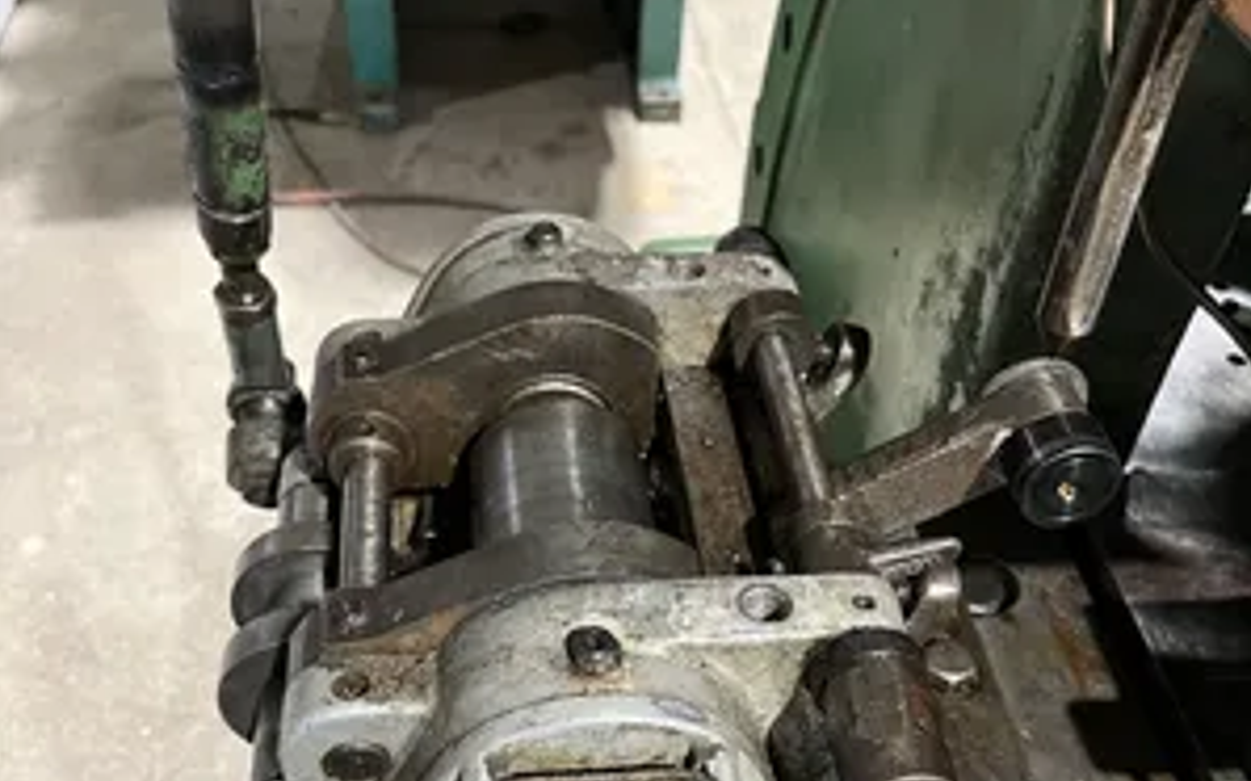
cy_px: 651
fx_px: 1261
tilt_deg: -48.6
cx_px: 626
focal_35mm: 37
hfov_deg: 52.8
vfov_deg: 33.2
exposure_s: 1/40
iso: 400
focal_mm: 5.7
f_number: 1.5
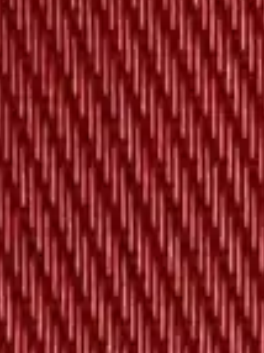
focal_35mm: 244
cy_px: -442
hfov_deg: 5.4
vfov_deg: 7.7
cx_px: -787
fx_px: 2485
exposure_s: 1/17
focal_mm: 4.28
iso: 50
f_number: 2.4
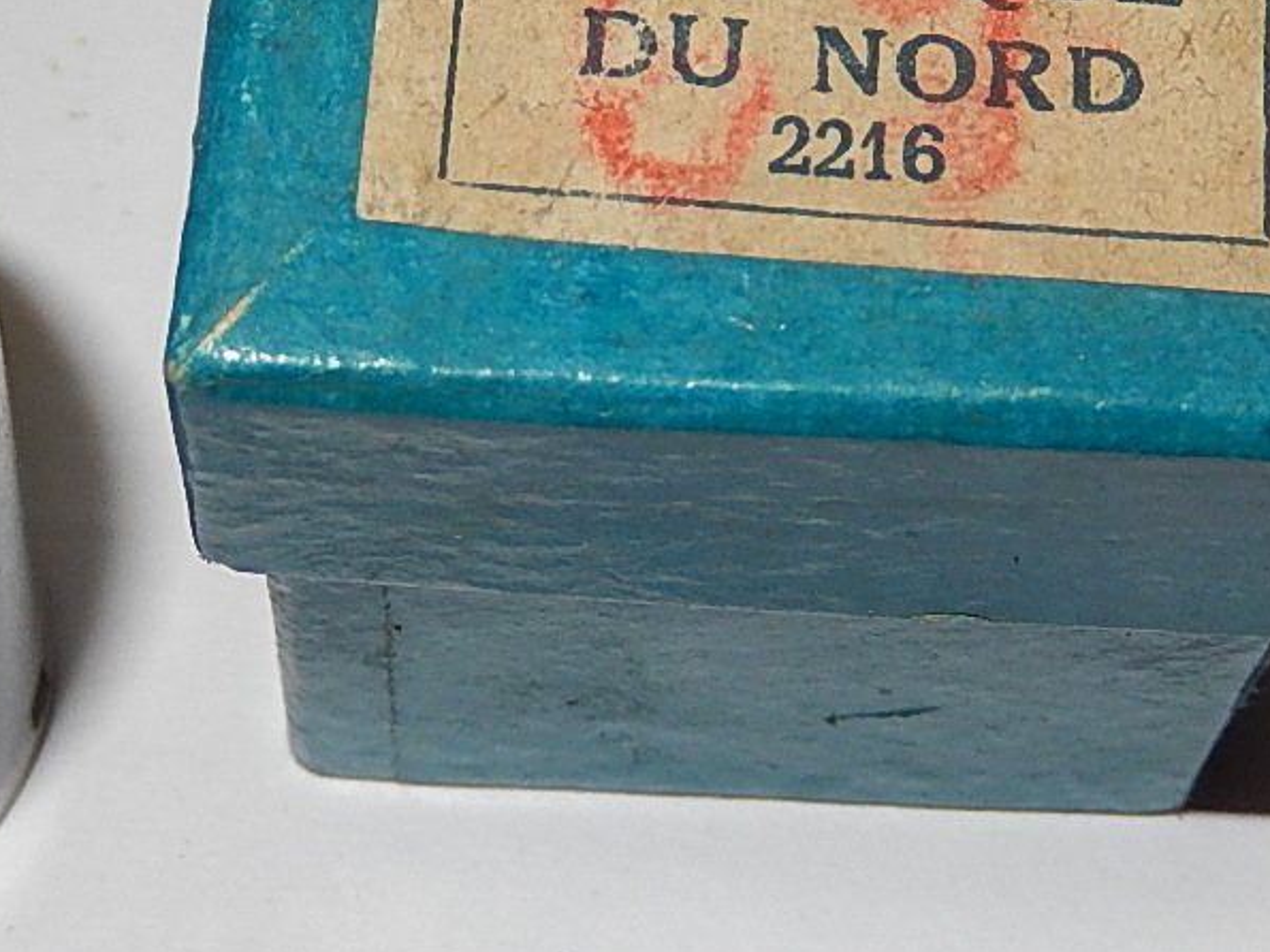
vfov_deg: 12.2
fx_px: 4438
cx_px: 527
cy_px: 450
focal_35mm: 121
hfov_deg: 16.3
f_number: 8.6
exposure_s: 1/30
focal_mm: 8.1
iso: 200
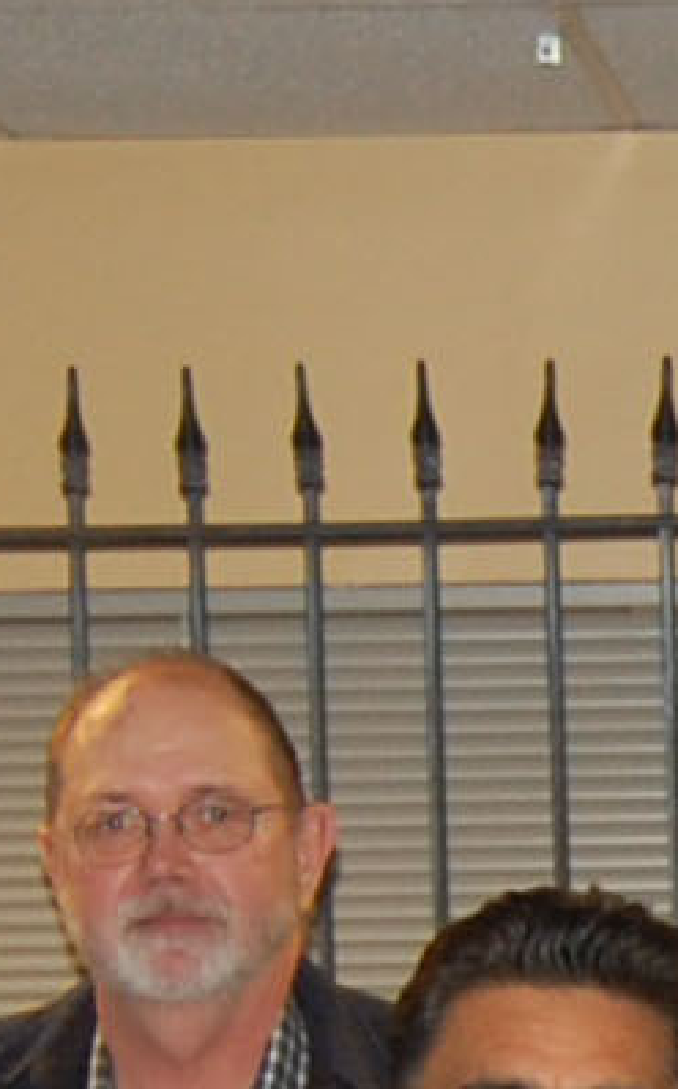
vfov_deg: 7.8
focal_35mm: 266
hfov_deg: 4.8
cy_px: 1508
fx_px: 7877
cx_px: 1802
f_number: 3.8
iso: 400
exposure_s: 1/60
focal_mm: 23
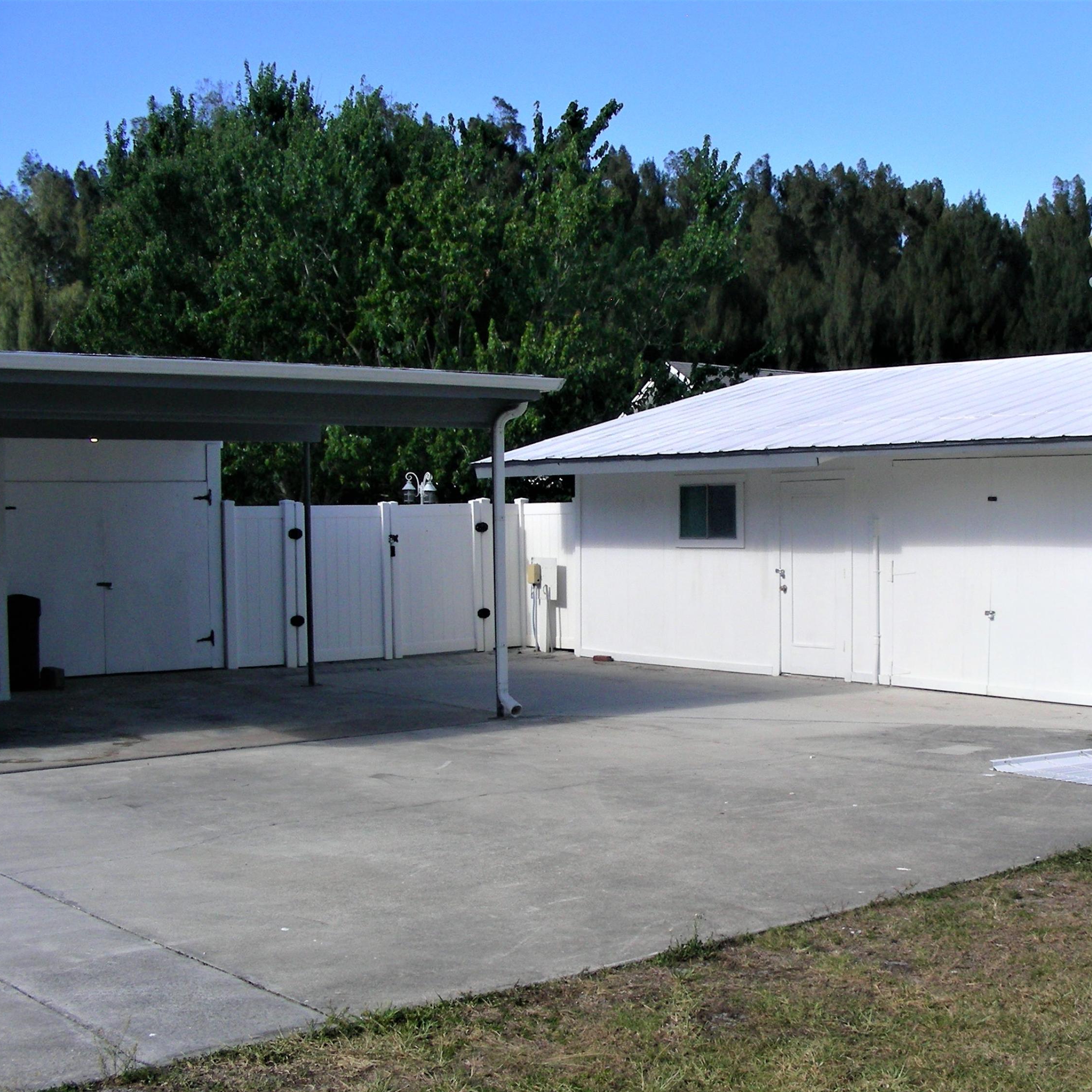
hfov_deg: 37.2
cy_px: 547
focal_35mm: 45
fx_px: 1606
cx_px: 711
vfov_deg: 37.6
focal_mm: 6.3
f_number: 4
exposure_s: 1/772
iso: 50
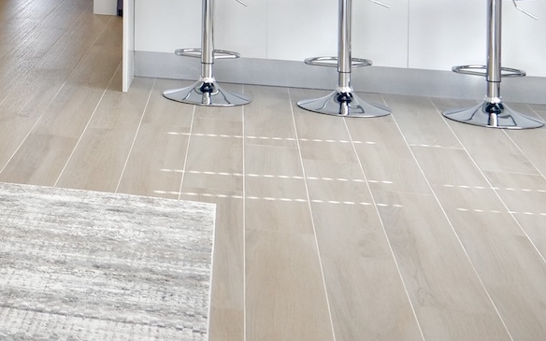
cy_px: -158
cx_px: -224
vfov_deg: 14.4
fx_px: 1265
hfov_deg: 21.3
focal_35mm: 85
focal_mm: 13
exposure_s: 1/200
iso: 500
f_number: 2.9
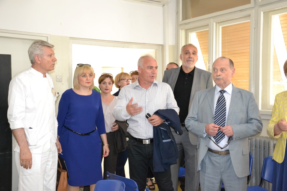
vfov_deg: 28.1
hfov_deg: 41.1
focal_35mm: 48
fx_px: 383
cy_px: 96
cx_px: 144
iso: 3200
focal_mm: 32
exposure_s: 1/60
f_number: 4.2
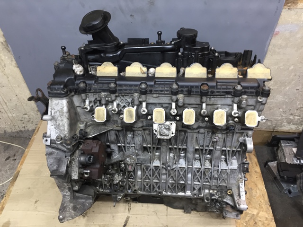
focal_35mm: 29
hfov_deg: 61.7
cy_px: 114
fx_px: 254
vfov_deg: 48.2
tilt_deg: -45.9
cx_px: 152
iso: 80
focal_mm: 4.15
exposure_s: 1/33
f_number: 2.2
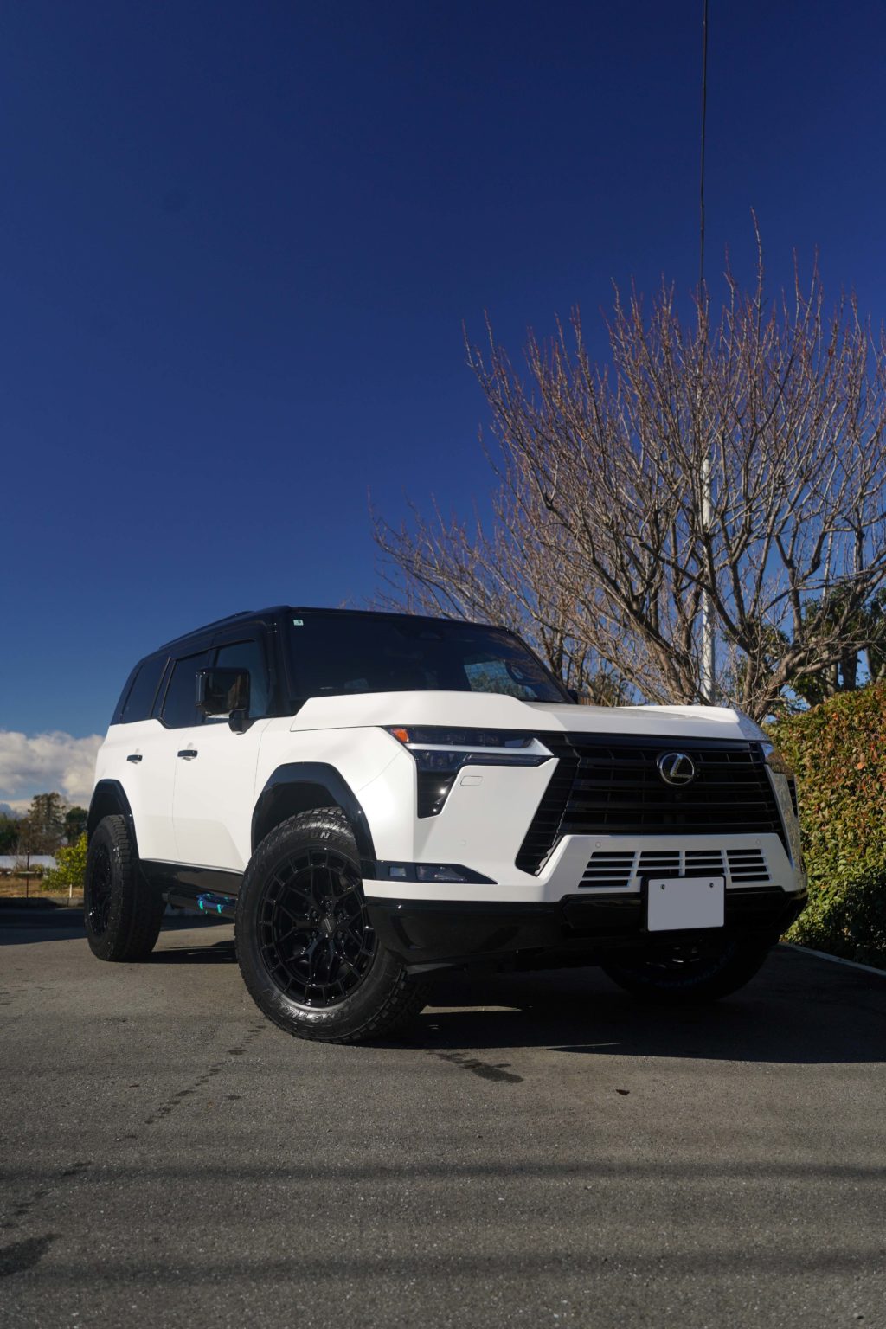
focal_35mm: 32
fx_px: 1181
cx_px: 443
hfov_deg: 41.1
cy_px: 664
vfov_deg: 58.7
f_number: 4.5
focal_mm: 32
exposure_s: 1/1000
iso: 200
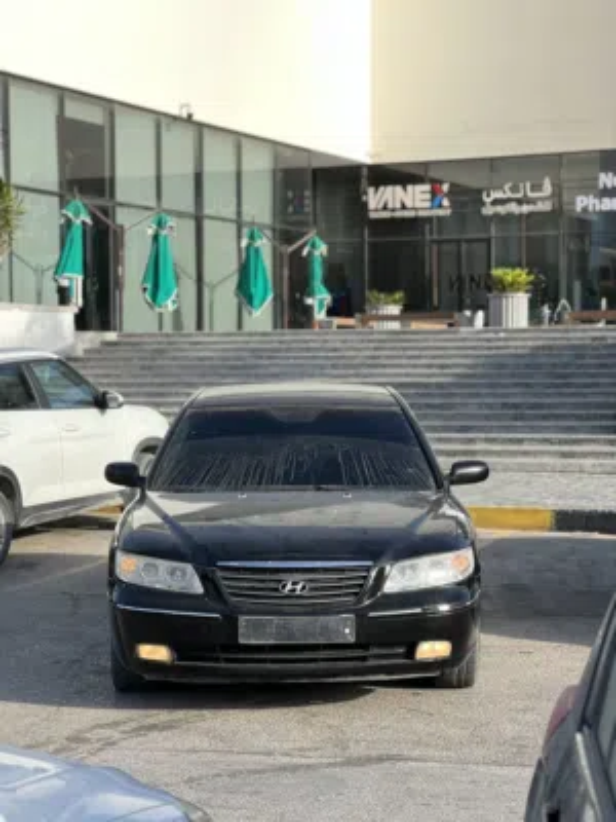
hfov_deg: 19.1
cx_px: 308
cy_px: 411
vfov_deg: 25.3
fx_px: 1827
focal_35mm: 77
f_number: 2.8
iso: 32
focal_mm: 9
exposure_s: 1/172
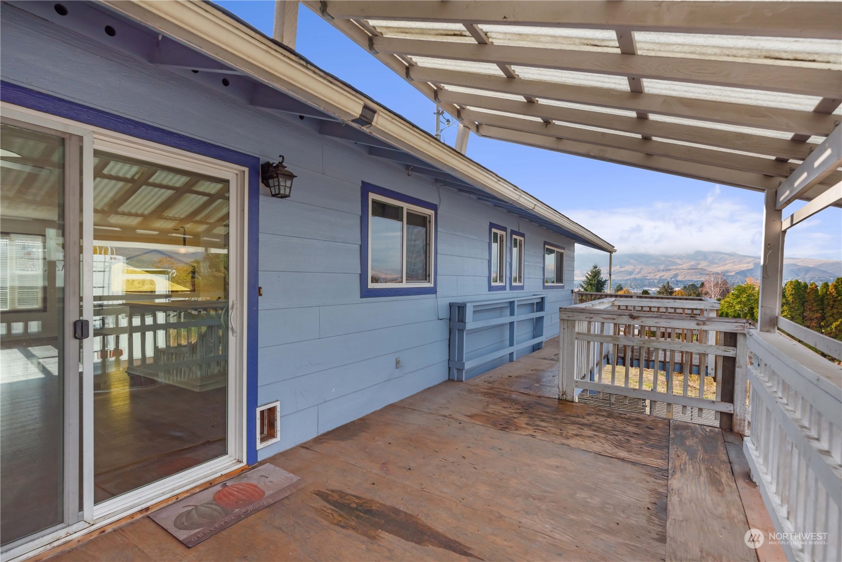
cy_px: 281
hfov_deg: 93.3
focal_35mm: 17
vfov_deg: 70.5
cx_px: 421
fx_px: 398
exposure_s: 1/640
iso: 100
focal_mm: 17
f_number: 7.1
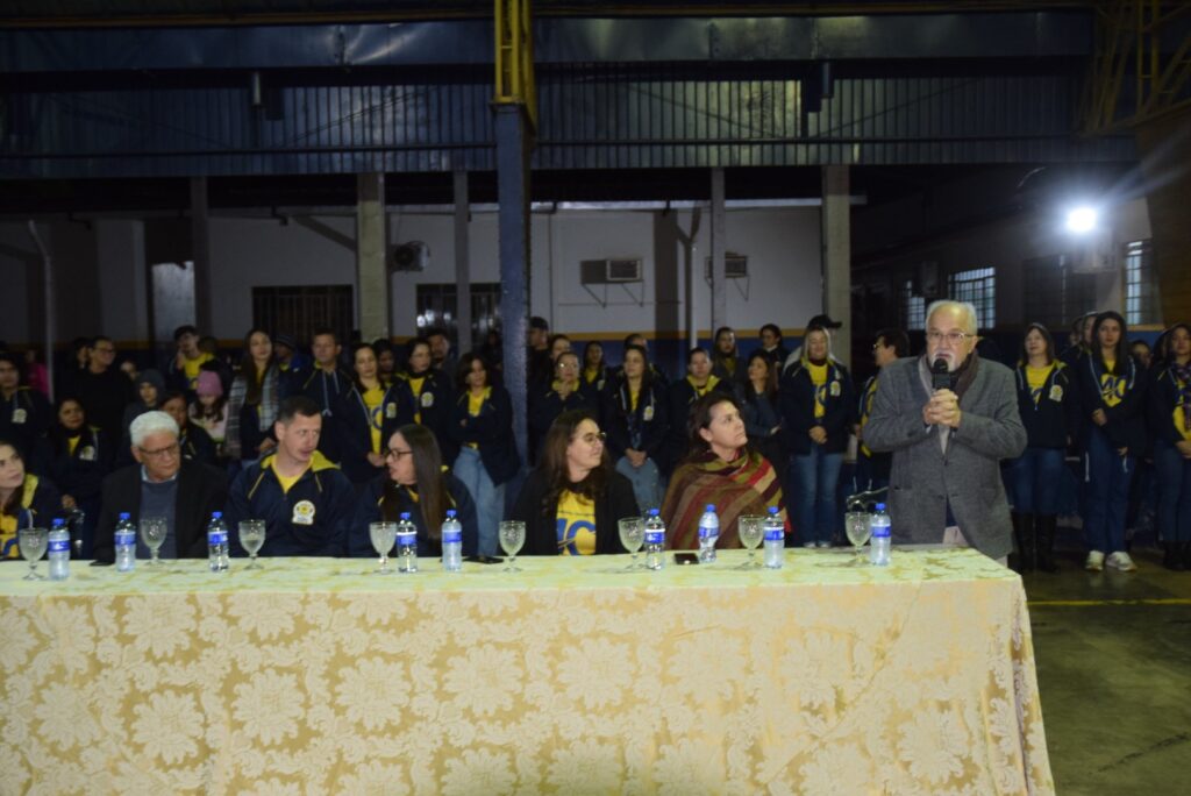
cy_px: 398
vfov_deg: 36.9
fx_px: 1192
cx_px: 596
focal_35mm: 36
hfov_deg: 53.1
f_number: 3.8
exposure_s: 1/60
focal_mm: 24
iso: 1400
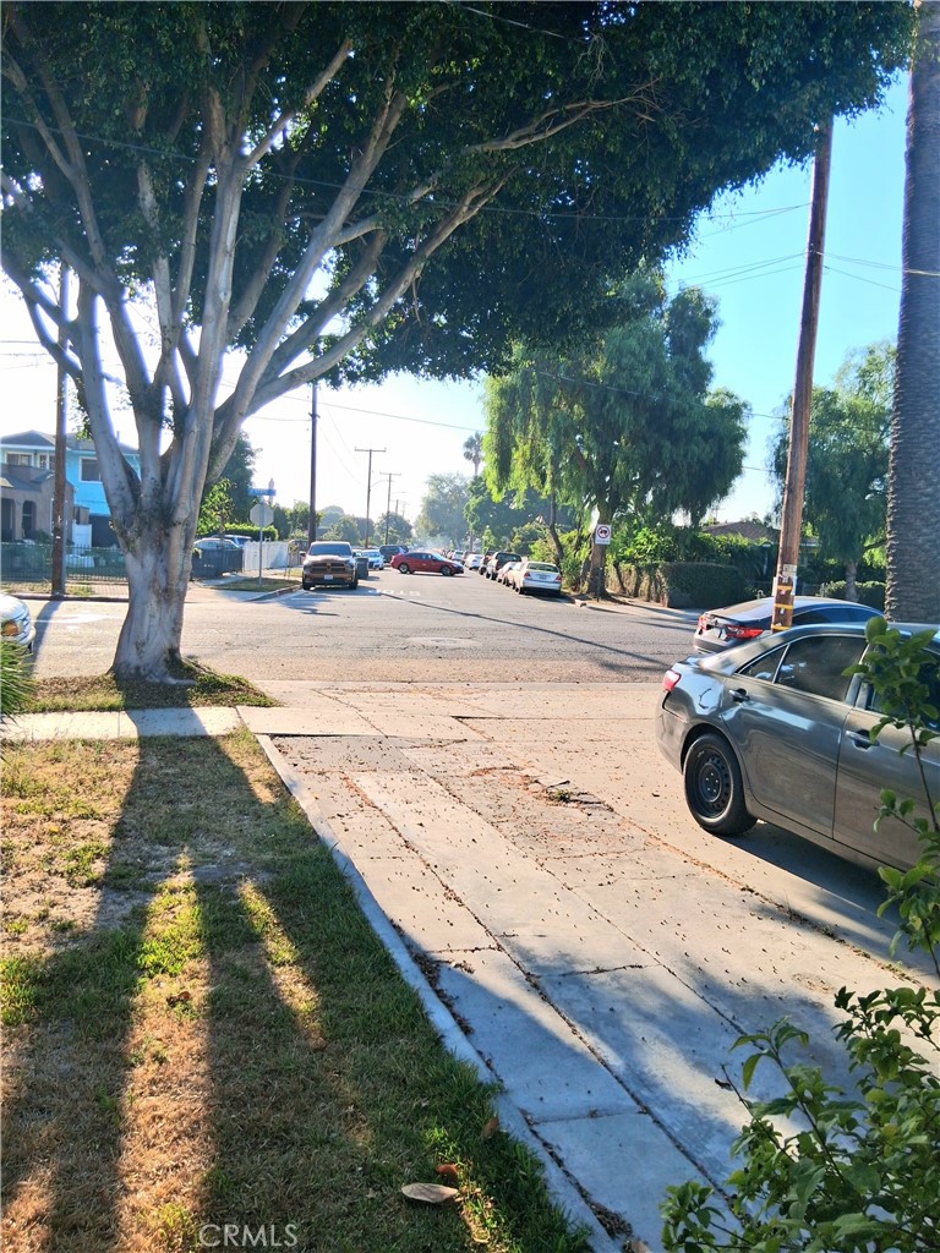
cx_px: 470
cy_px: 626
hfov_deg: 53.1
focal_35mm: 26
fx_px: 941
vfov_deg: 67.3
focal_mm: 3.98
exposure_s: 1/714
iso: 25
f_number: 1.8
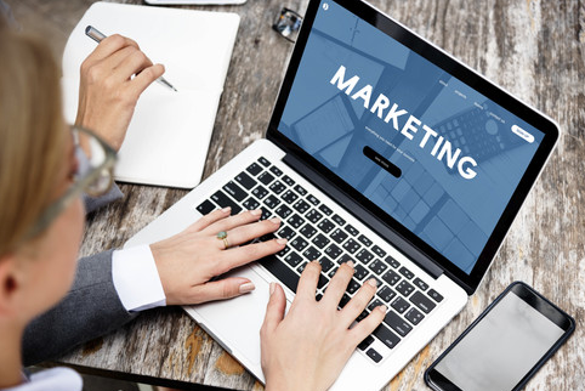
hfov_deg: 35.0
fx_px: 927
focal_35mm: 57
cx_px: 289
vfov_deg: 23.8
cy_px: 202
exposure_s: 1/400
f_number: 4
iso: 100
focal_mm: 55
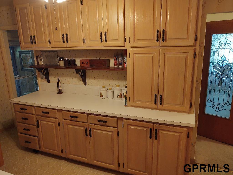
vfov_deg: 51.4
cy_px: 88
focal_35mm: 27
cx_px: 116
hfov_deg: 65.3
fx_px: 182
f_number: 1.7
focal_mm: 4.75
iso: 203
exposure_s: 1/50
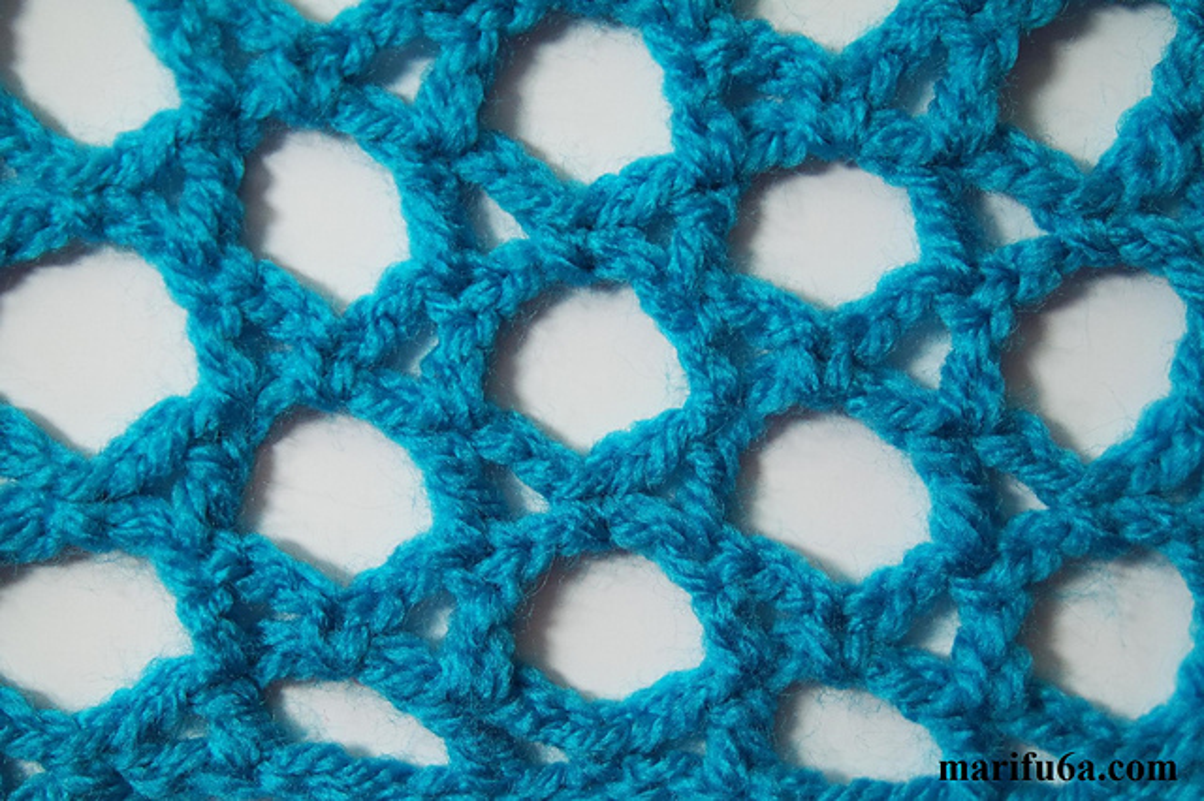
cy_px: 400
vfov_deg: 17.7
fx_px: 2574
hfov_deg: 26.3
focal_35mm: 77
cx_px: 602
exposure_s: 1/80
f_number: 5.6
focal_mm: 50
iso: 400
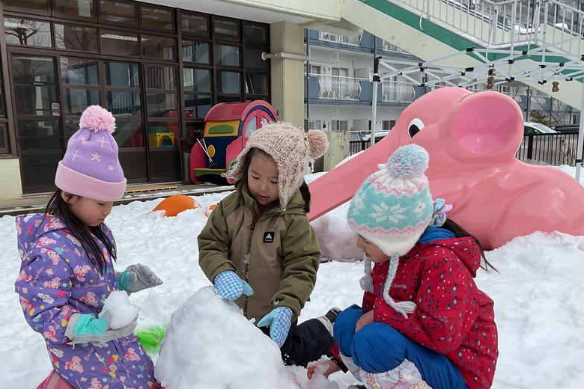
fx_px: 633
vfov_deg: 33.7
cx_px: 220
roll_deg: +2.2
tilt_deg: -15.0
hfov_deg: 49.1
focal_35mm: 39
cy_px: 281
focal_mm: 3
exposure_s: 1/1984
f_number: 1.8
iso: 16
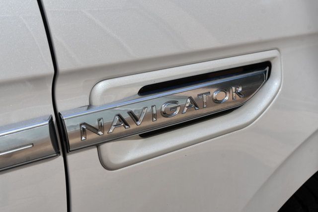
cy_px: 106
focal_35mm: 63
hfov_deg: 31.9
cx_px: 159
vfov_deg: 21.6
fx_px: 557
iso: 100
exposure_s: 1/320
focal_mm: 42
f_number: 9
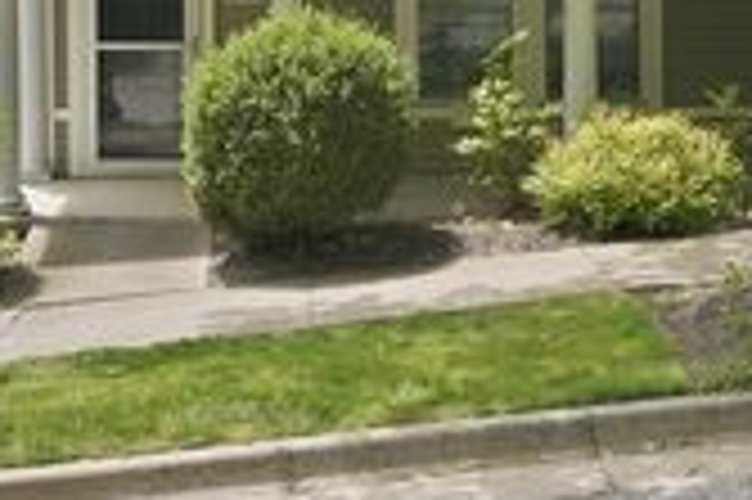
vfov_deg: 14.7
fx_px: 1816
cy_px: -225
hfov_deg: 23.4
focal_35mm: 87
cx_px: 369
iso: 250
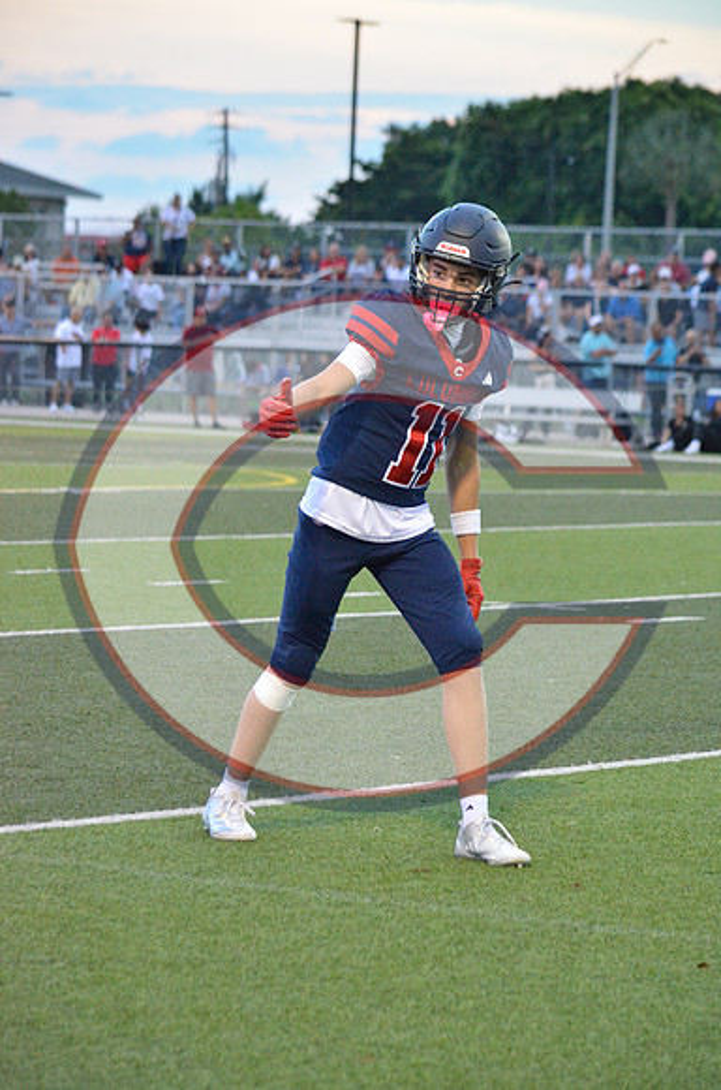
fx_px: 4528
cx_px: 360
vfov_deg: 13.7
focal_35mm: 150
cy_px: 545
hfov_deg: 9.1
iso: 3600
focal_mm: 100
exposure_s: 1/500
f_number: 4.8
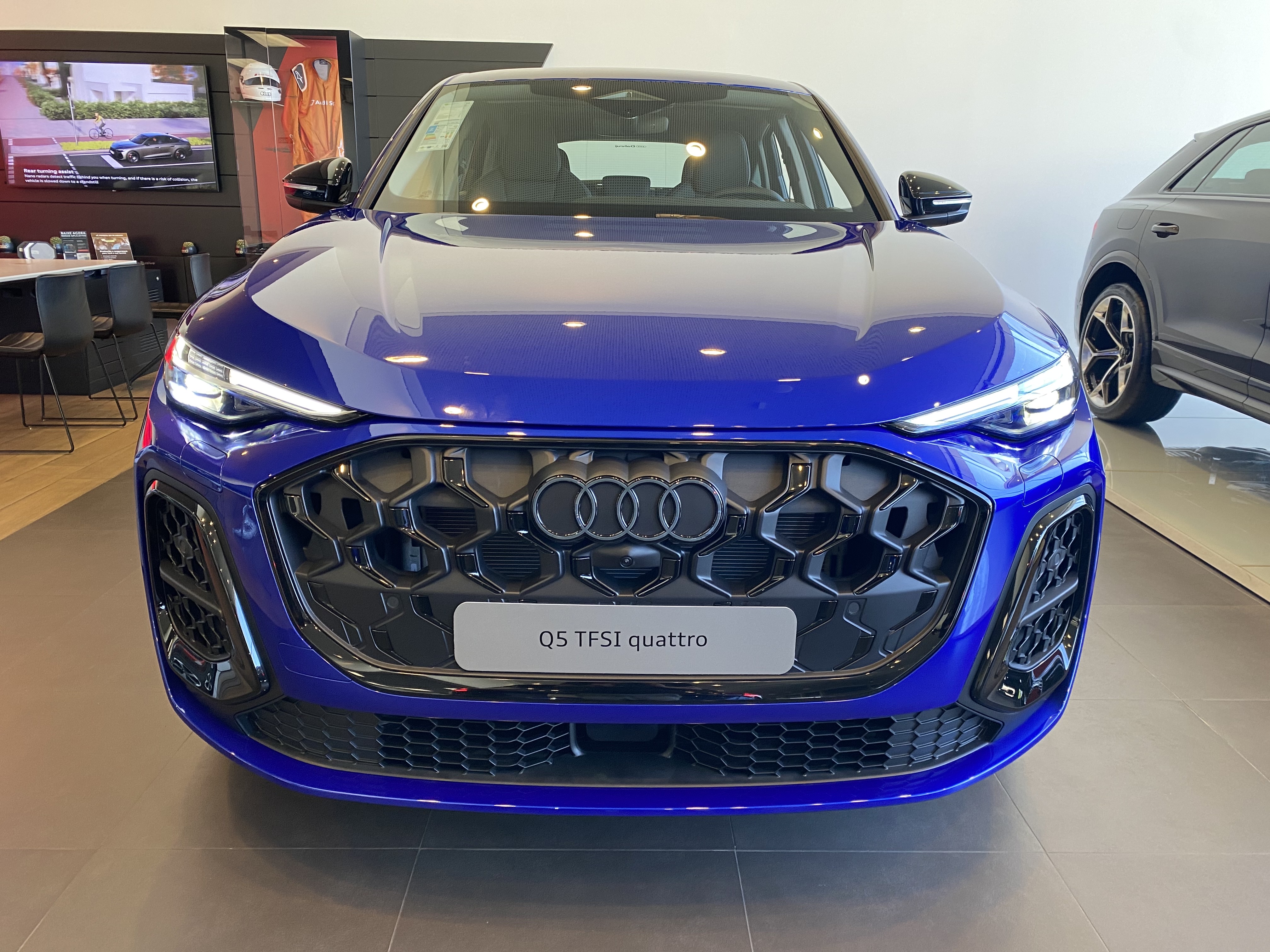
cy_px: 476
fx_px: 954
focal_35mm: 26
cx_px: 635
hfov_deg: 67.3
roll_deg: -0.8
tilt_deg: -16.0
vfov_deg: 53.1
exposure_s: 1/60
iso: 100
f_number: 1.8
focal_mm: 4.25
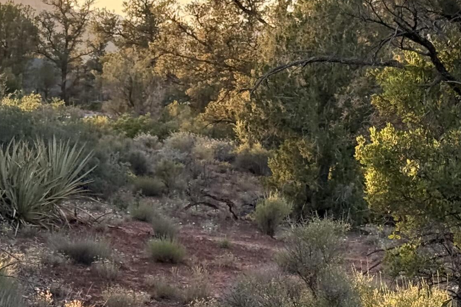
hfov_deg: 15.4
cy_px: 141
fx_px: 1703
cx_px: 328
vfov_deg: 10.3
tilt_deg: -1.3
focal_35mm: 133
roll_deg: -2.7
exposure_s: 1/769
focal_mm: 6.76
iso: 80
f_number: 1.78
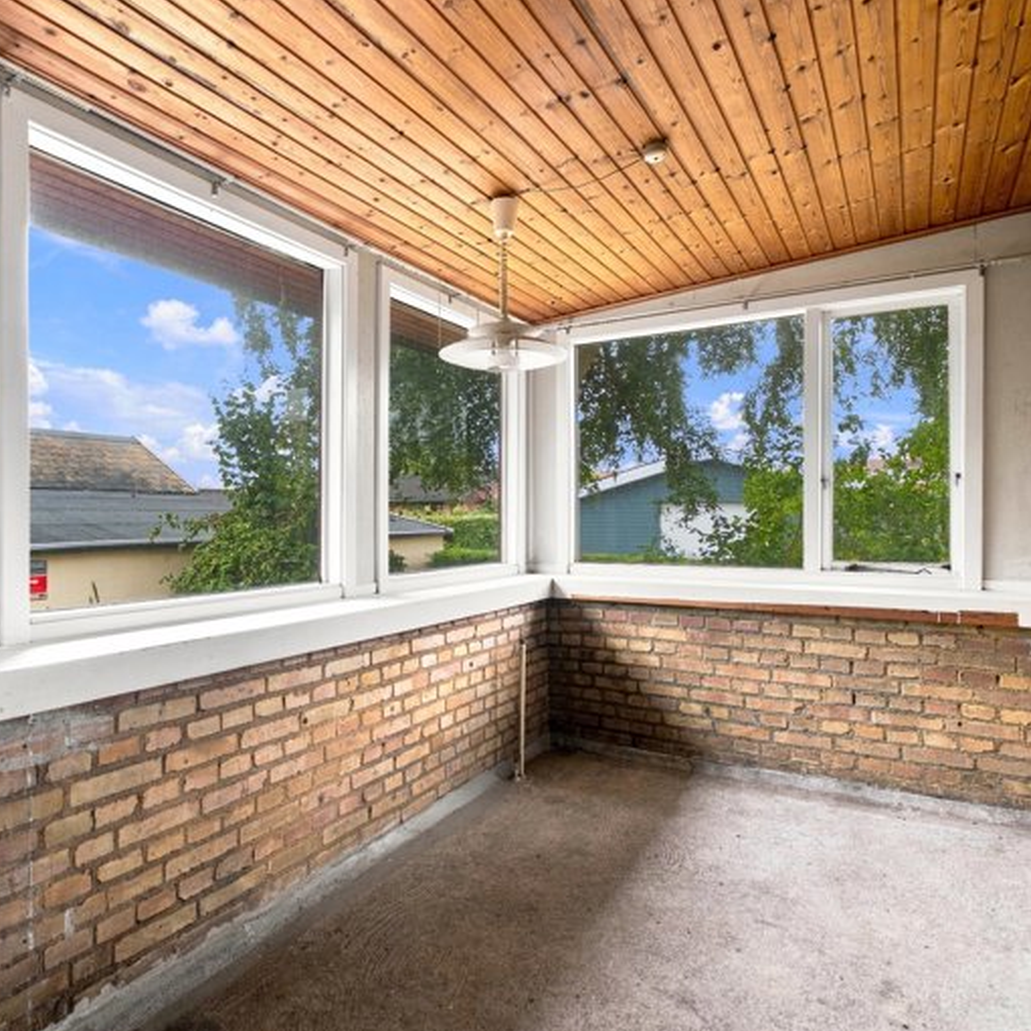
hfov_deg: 74.5
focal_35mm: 20
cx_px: 453
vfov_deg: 74.8
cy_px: 533
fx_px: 674
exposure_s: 1/13
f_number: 8
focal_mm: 10
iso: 200
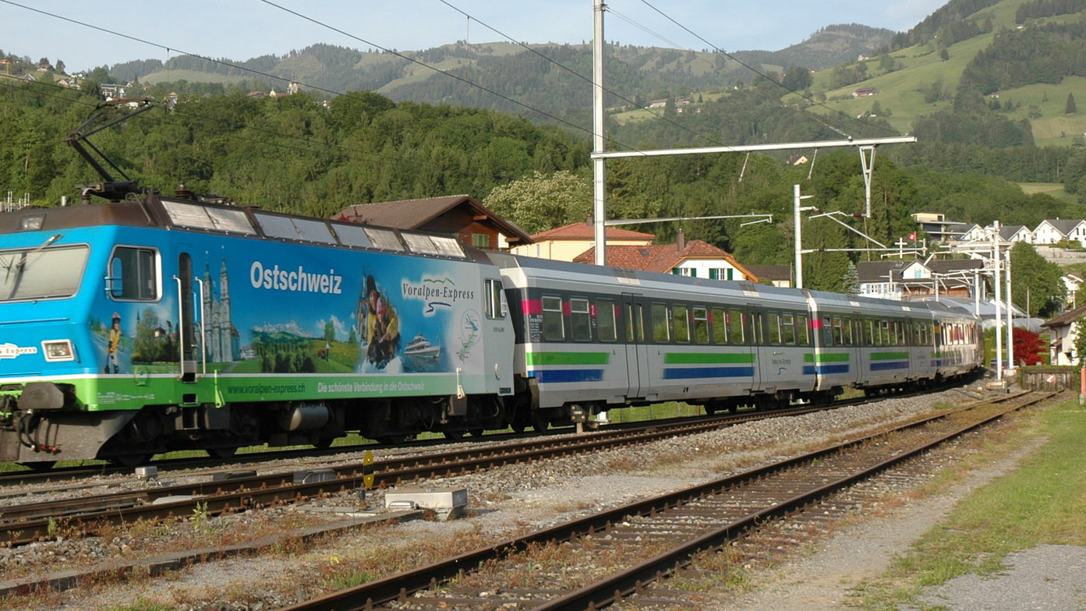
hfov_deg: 27.9
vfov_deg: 16.0
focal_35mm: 76
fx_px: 2181
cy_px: 268
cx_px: 411
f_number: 8
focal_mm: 35
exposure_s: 1/320
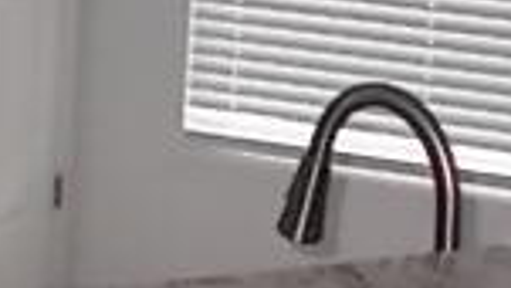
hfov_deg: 13.7
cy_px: -115
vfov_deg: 7.6
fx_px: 2128
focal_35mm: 157
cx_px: 135
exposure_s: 1/25
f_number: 3.6
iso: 200
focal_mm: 6
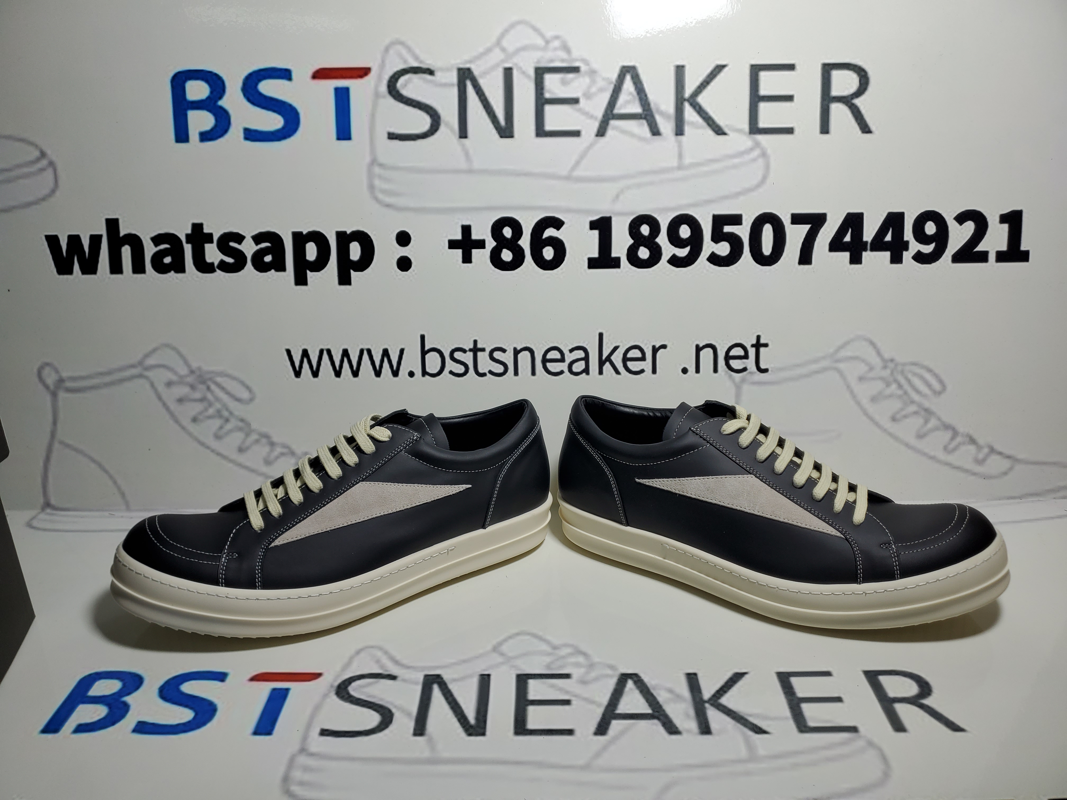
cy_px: 400
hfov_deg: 67.3
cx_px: 534
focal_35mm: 26
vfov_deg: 53.1
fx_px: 801
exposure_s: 1/813
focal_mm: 4.3
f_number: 1.5
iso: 50
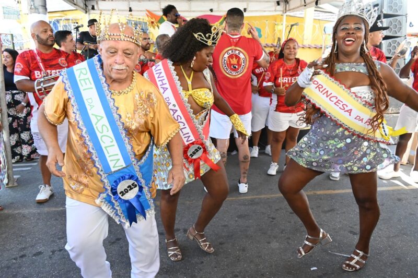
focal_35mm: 27
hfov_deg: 67.4
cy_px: 139
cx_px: 209
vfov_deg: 47.9
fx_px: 313
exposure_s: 1/1250
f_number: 5
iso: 5000
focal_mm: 18
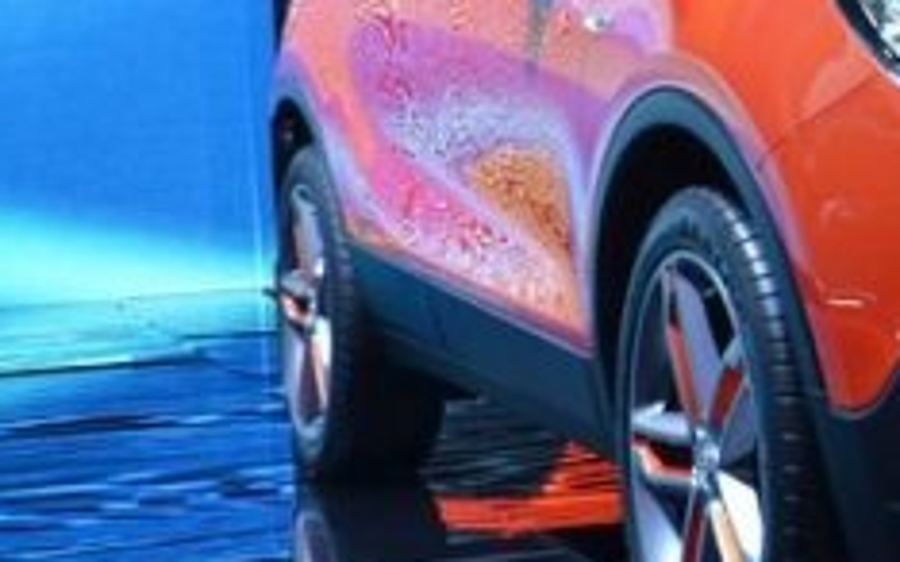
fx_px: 2819
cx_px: 1000
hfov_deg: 17.5
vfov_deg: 11.4
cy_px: 225
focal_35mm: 115
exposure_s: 1/60
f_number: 4
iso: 400
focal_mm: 22
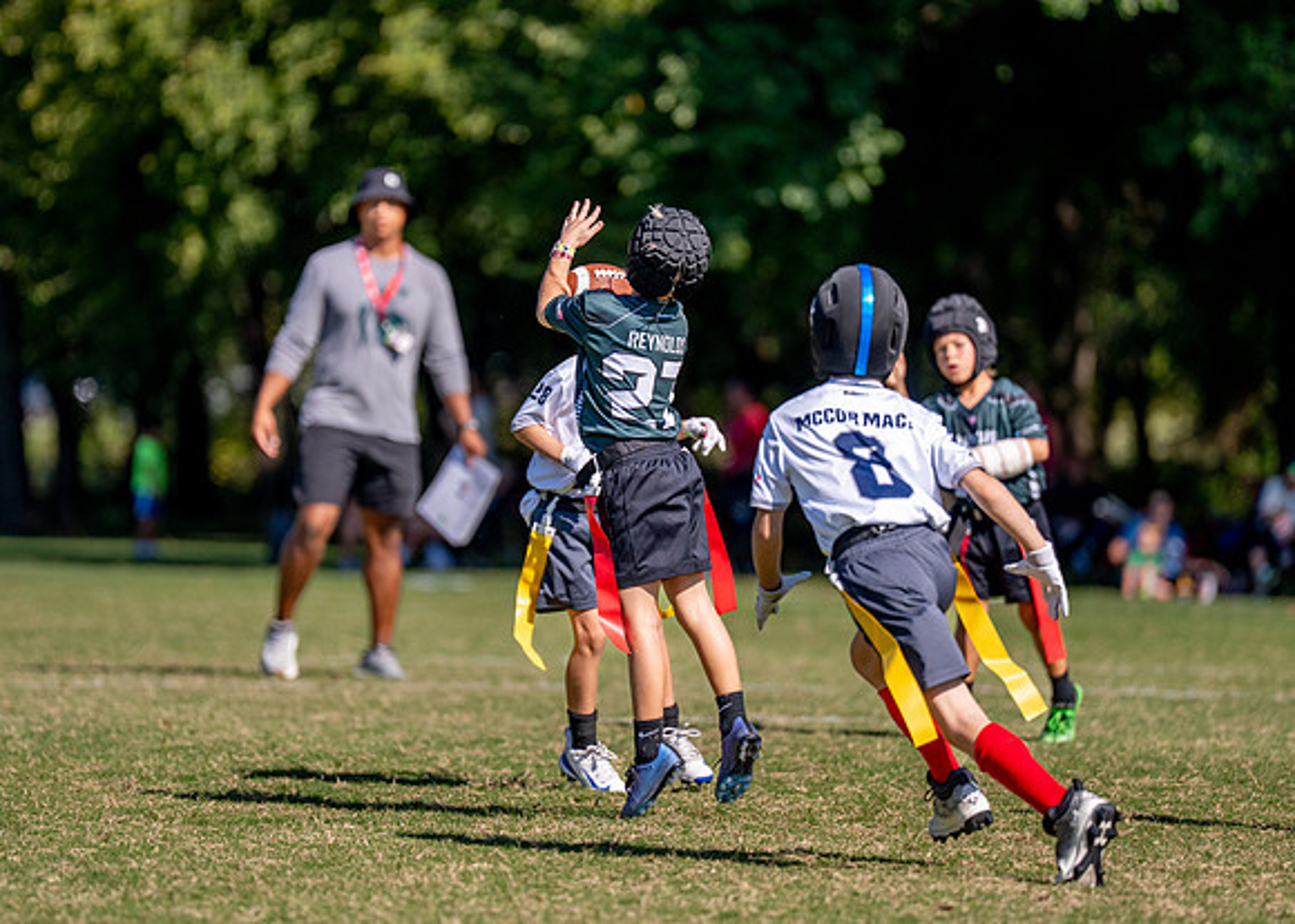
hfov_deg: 7.7
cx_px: 640
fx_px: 9587
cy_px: 402
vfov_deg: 5.5
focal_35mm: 261
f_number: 2.8
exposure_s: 1/5000
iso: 250
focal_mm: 200
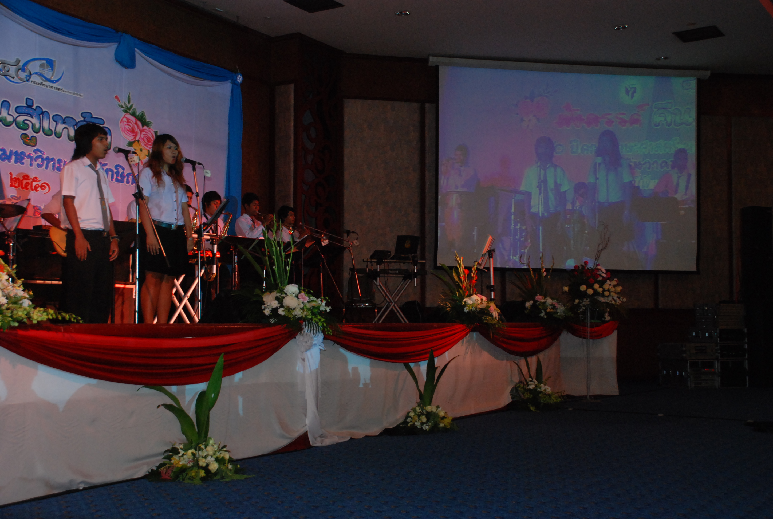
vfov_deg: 32.0
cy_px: 260
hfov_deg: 46.3
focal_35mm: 42
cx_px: 386
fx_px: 904
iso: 1000
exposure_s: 1/60
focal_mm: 28
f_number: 5
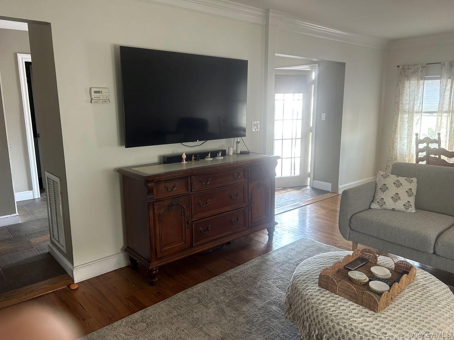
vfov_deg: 53.1
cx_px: 227
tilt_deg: -11.6
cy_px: 170
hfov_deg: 67.3
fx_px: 341
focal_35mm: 26
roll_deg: +0.3
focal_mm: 5.7
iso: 160
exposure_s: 1/60
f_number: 1.5
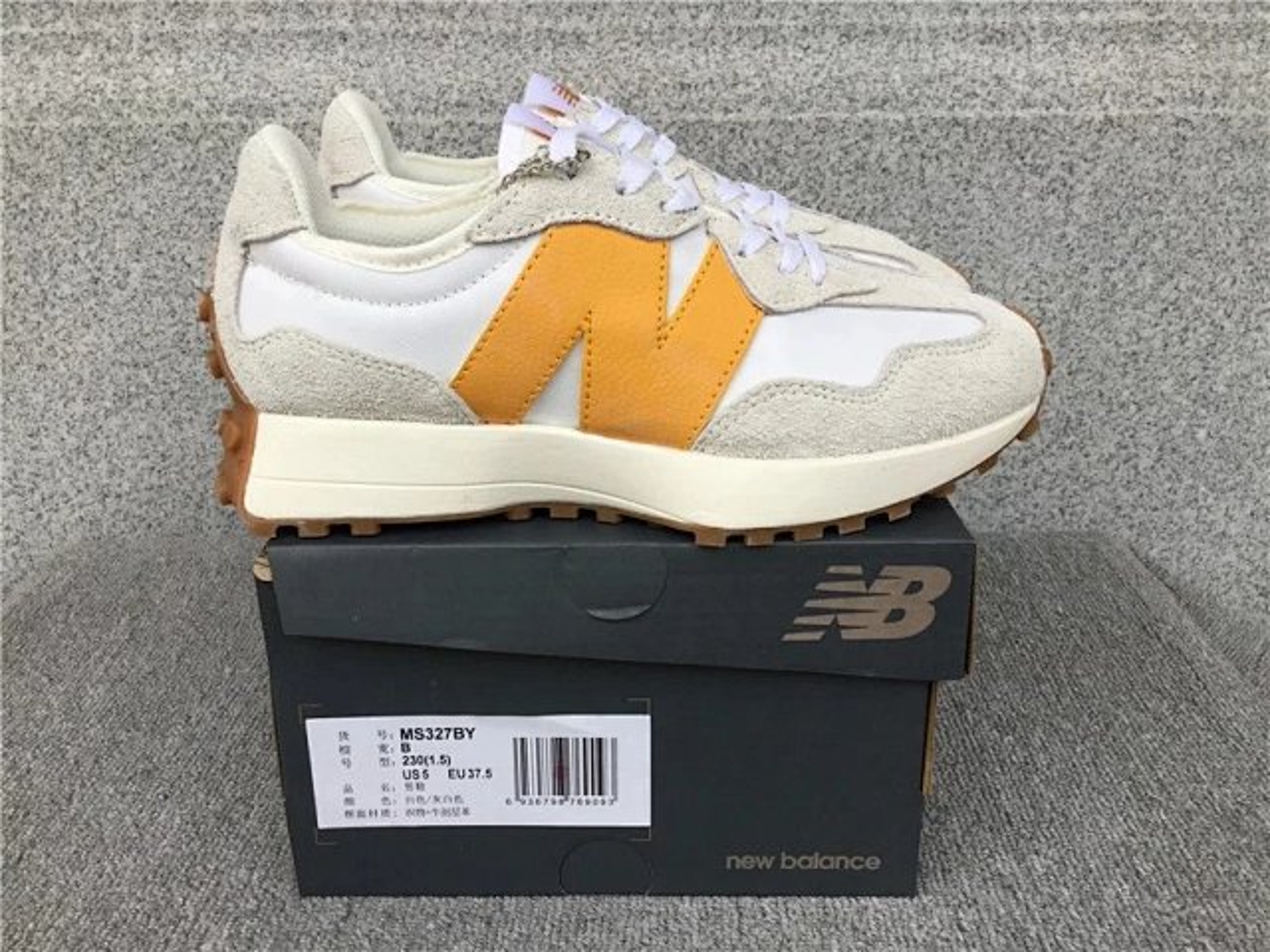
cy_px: 476
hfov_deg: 58.4
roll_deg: +1.1
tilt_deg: -19.9
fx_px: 1137
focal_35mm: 31
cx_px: 635
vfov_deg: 45.4
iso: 25
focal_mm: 3.3
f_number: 2.4
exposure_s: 1/245
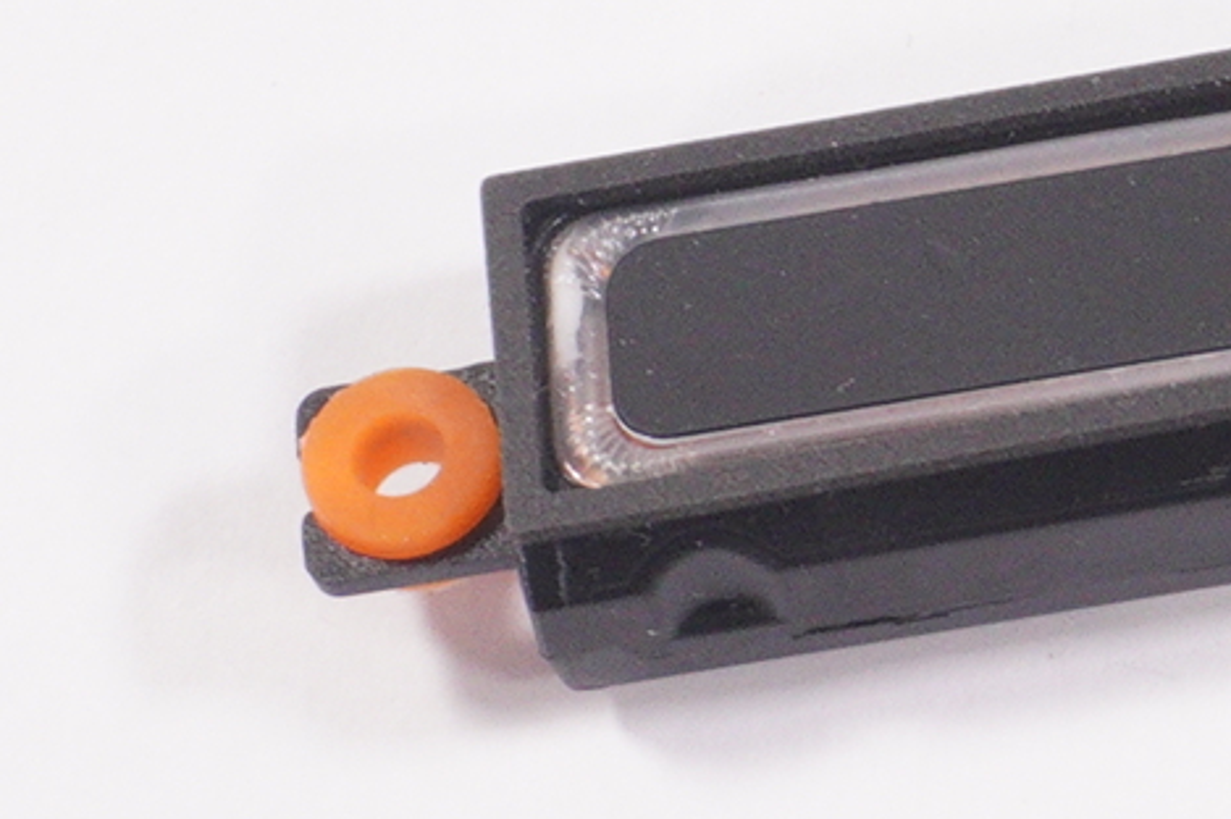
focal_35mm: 279
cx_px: 2696
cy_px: 89
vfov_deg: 4.9
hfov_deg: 7.0
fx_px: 9540
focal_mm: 29
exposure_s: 1/200
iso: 800
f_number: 5.6
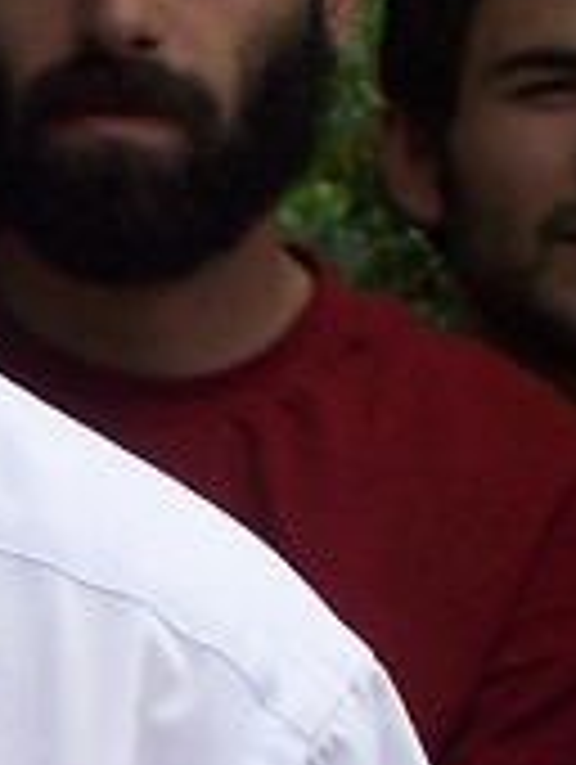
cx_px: -659
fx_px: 12083
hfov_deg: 2.7
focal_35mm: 546
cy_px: 540
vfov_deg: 3.6
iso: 80
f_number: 4.8
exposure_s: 1/343
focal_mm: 18
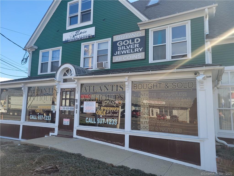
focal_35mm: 26
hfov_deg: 67.3
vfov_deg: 53.1
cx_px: 117
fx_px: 176
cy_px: 88
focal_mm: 5.4
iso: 40
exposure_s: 1/859
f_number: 1.8
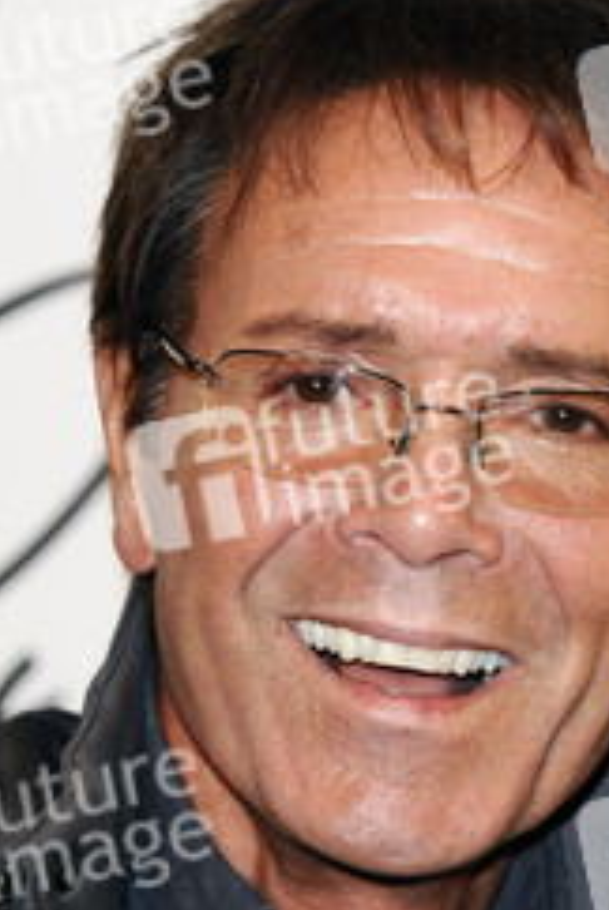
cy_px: 651
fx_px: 6574
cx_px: 430
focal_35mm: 260
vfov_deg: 7.9
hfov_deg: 5.3
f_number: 5
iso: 320
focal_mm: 105
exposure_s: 1/160
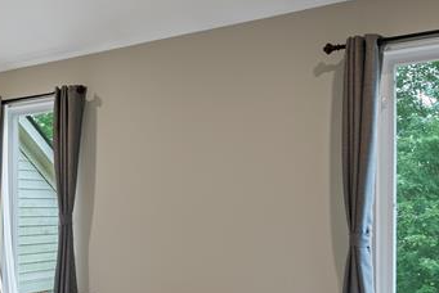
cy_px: 211
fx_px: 586
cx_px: -35
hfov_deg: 35.6
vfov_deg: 27.8
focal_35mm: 48
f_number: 4
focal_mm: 16
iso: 100
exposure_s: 1/2
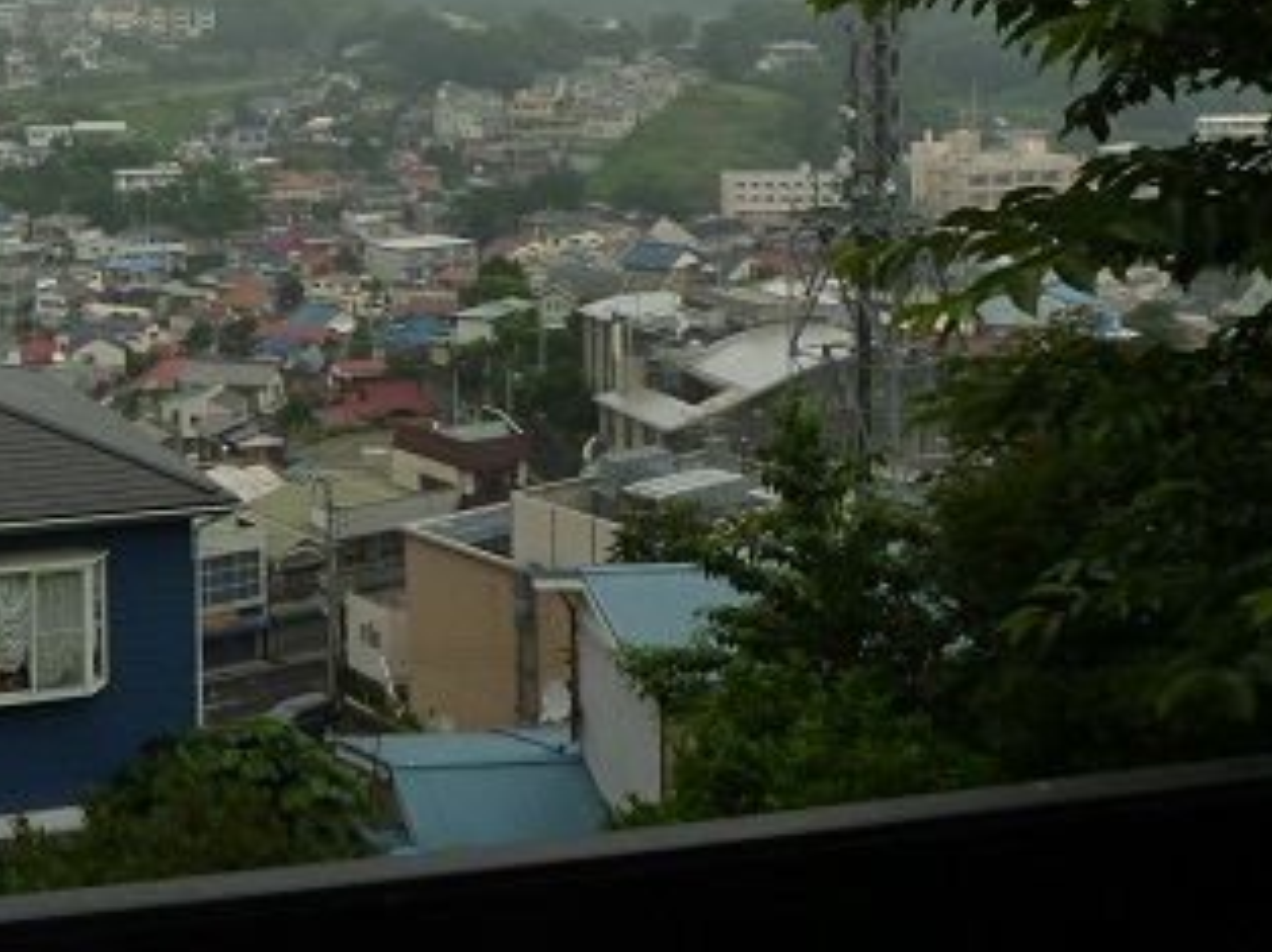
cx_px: 28
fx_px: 1873
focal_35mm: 51
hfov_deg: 34.5
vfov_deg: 27.2
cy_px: 45
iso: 125
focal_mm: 4.4
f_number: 2.8
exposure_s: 1/400
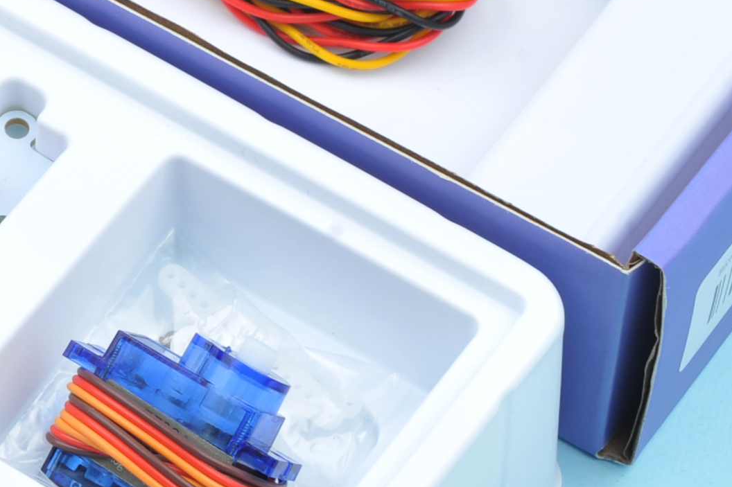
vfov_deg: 4.9
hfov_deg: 7.3
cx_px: -123
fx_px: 5731
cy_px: 118
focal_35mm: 282
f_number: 14
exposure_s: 1/160
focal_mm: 70
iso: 200
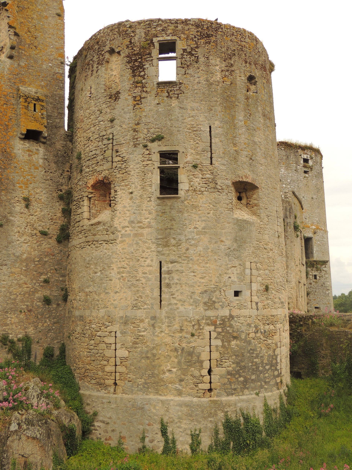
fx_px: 542
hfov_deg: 36.0
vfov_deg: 46.8
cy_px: 235
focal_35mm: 40
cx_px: 176
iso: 100
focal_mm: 7.1
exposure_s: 1/500
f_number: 3.3
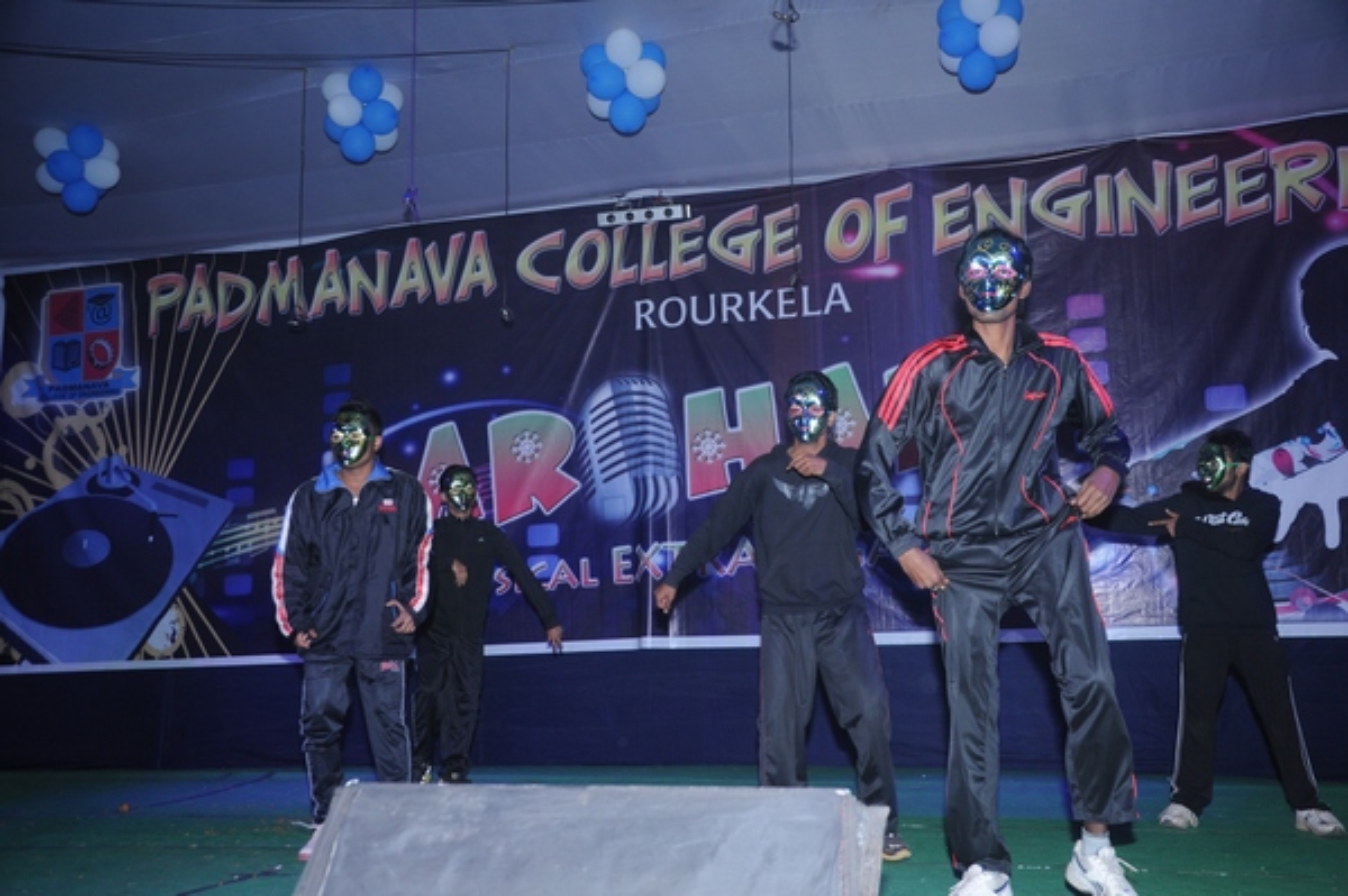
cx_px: 674
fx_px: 1347
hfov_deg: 53.2
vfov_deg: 36.8
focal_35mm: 36
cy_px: 448
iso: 400
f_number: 5
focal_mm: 24
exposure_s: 1/80
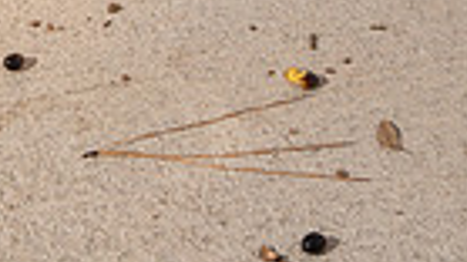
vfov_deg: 10.1
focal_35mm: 102
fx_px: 1262
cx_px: 94
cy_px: -406
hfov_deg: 20.7
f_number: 8
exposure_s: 1/250
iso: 200
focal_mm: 30
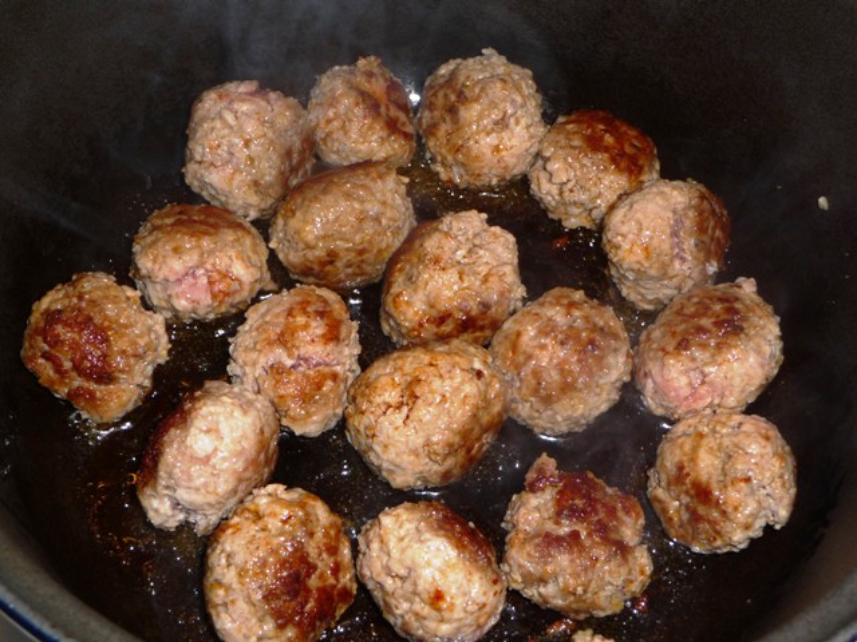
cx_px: 428
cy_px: 321
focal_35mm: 55
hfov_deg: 34.9
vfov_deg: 26.6
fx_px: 1362
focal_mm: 9.3
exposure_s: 1/30
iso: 100
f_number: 4.3
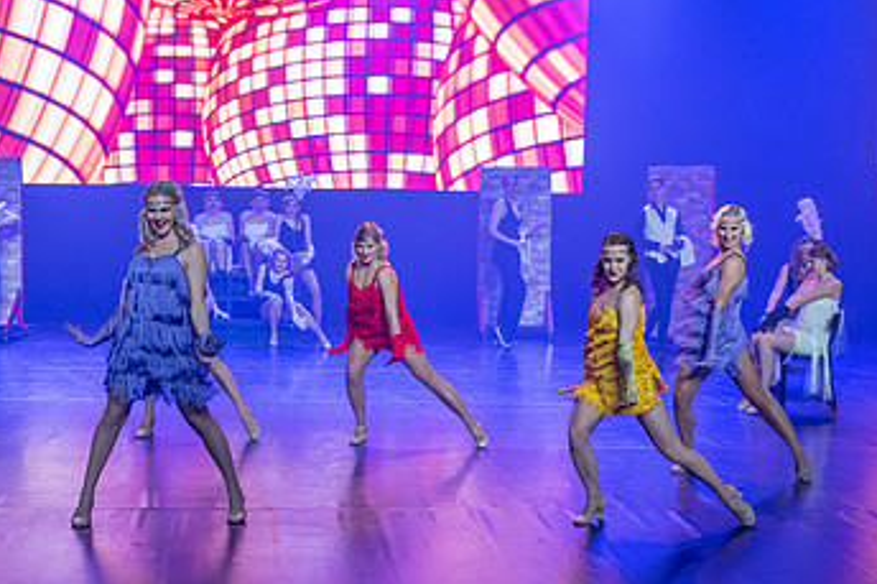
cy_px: 352
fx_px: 1607
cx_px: 318
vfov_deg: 20.6
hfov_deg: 30.4
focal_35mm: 66
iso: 2200
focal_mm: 38
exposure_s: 1/200
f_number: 2.8
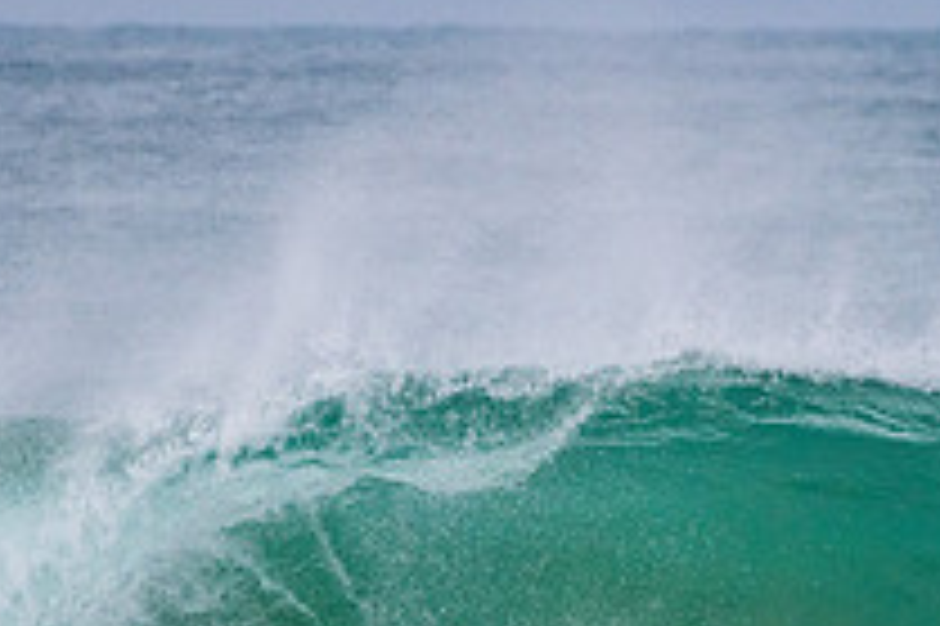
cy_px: 804
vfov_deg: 1.0
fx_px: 36265
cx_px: 585
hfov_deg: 1.5
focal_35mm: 1390
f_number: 5.6
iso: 800
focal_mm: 500
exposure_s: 1/1250
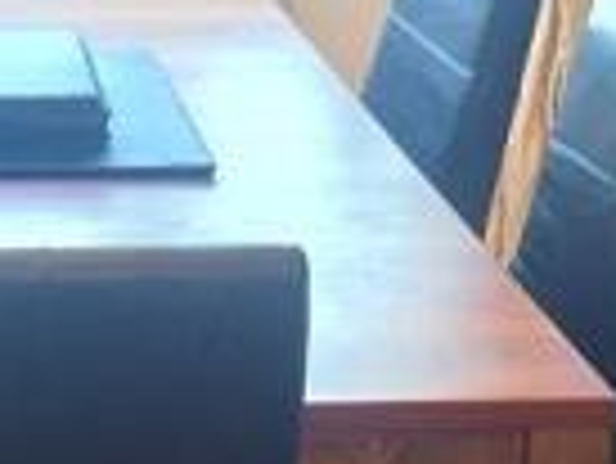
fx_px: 2191
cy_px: -97
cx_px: -29
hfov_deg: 15.6
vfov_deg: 11.8
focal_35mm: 123
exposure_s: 1/33
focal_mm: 4.15
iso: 160
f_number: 2.2
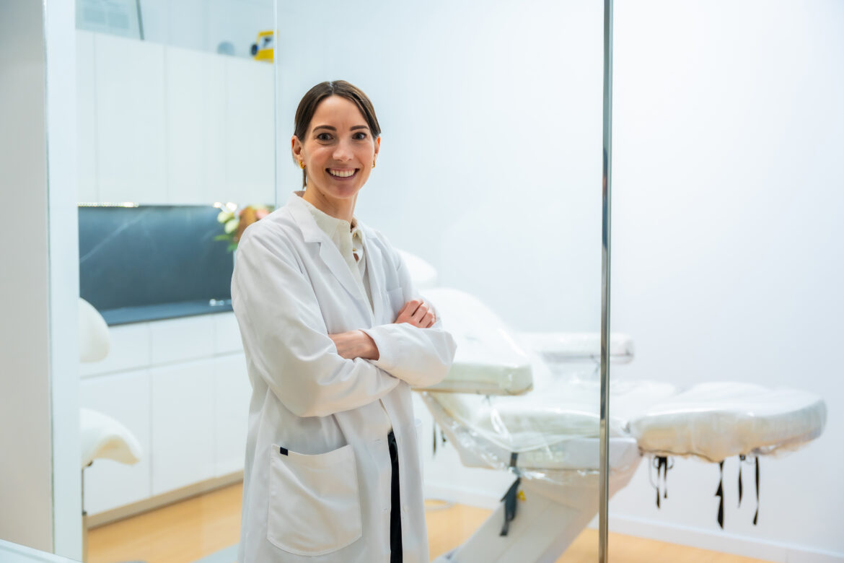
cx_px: 422
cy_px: 282
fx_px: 980
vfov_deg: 32.0
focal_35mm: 42
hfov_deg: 46.6
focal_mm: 41.8
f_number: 2.8
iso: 800
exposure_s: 1/250
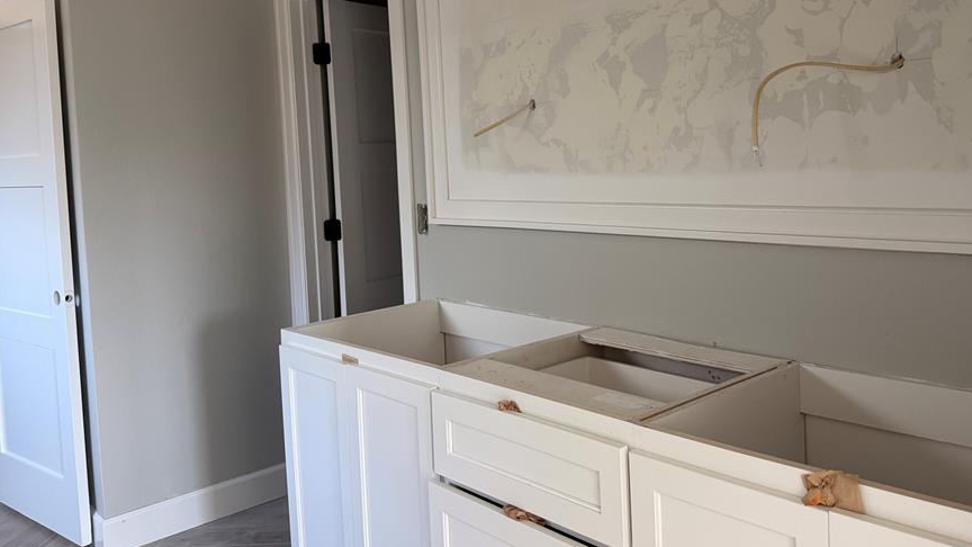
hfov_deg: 62.5
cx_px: 534
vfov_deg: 37.4
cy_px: 190
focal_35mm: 31
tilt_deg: -3.0
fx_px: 799
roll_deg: +2.8
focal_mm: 6.76
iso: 200
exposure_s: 1/99
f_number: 1.78
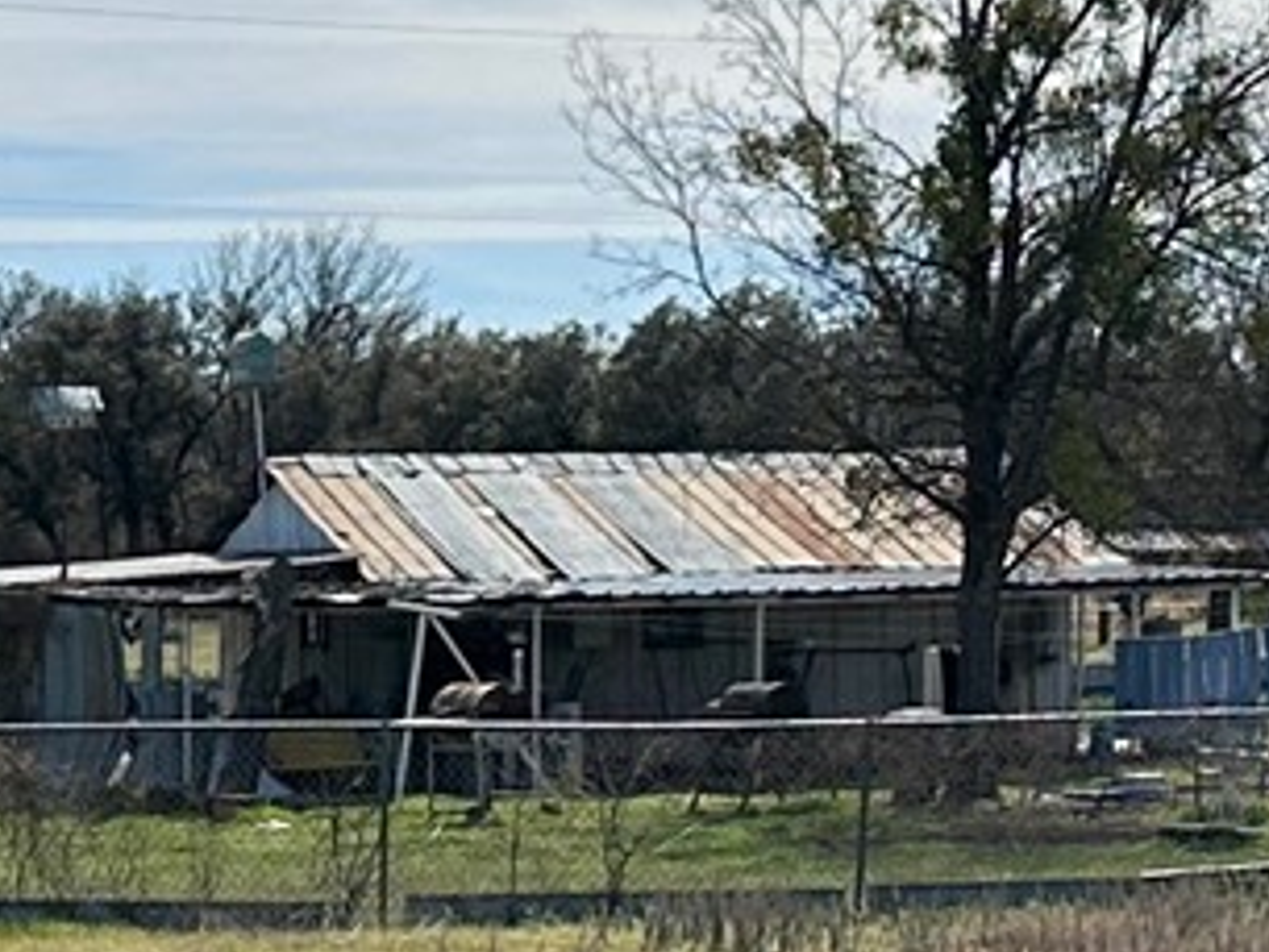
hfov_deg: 12.2
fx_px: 5904
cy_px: 1160
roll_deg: -0.6
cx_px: 171
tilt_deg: -5.1
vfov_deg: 9.1
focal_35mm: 161
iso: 80
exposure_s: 1/6623
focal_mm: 6.86
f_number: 1.78
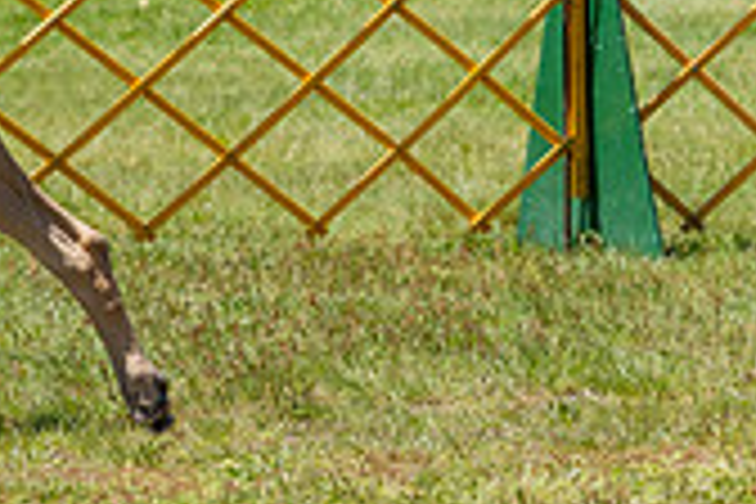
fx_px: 9470
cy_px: -317
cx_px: -418
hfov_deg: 4.5
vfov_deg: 3.0
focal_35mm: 451
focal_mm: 131
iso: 800
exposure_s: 1/2500
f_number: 6.3
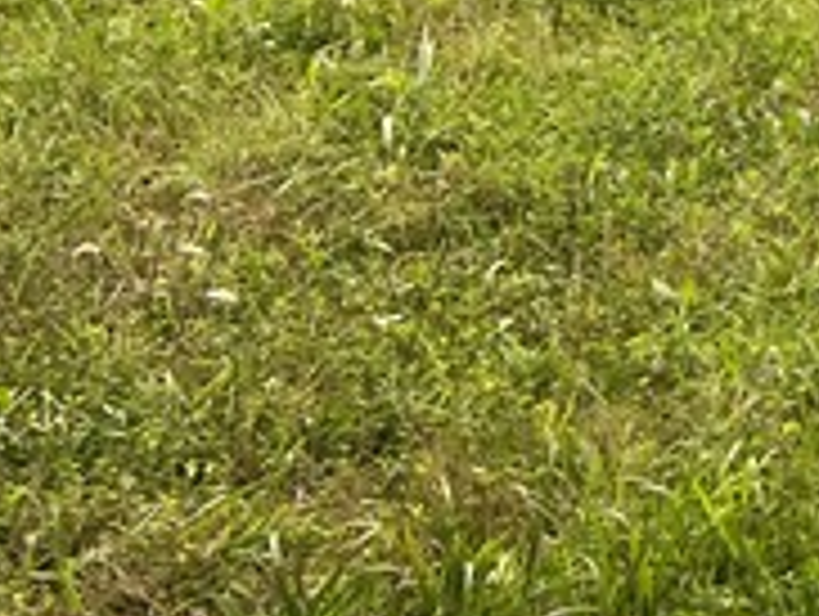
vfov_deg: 9.4
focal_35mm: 146
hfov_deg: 11.3
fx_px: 3459
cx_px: 1953
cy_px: -683
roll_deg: +1.2
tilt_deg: -2.5
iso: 50
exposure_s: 1/209
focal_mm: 5.7
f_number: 1.5
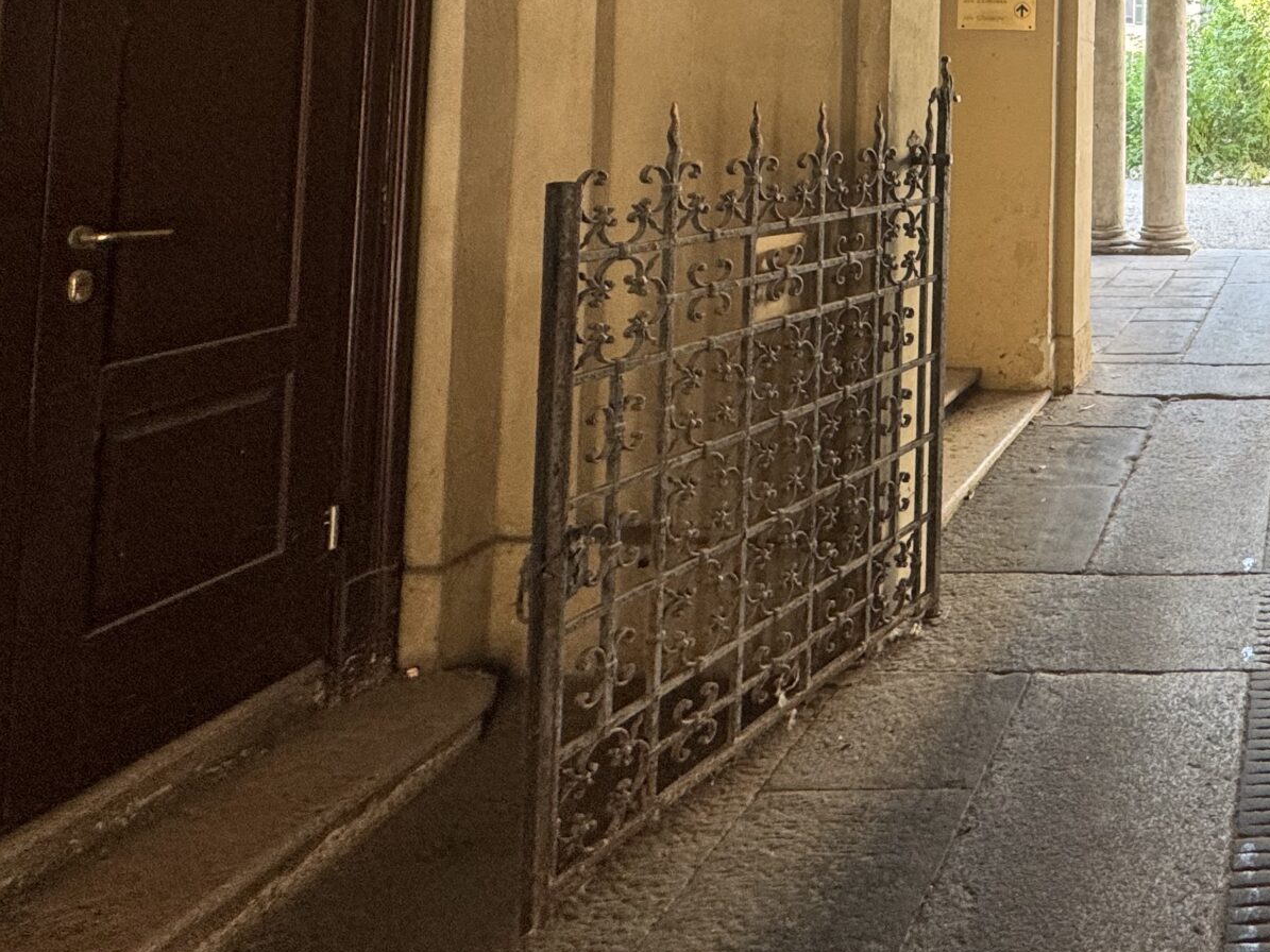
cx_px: 1342
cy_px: 47
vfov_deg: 41.9
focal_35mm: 30
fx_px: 1101
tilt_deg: +3.2
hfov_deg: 46.9
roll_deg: -0.2
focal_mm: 2.22
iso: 100
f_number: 2.2
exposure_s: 1/99
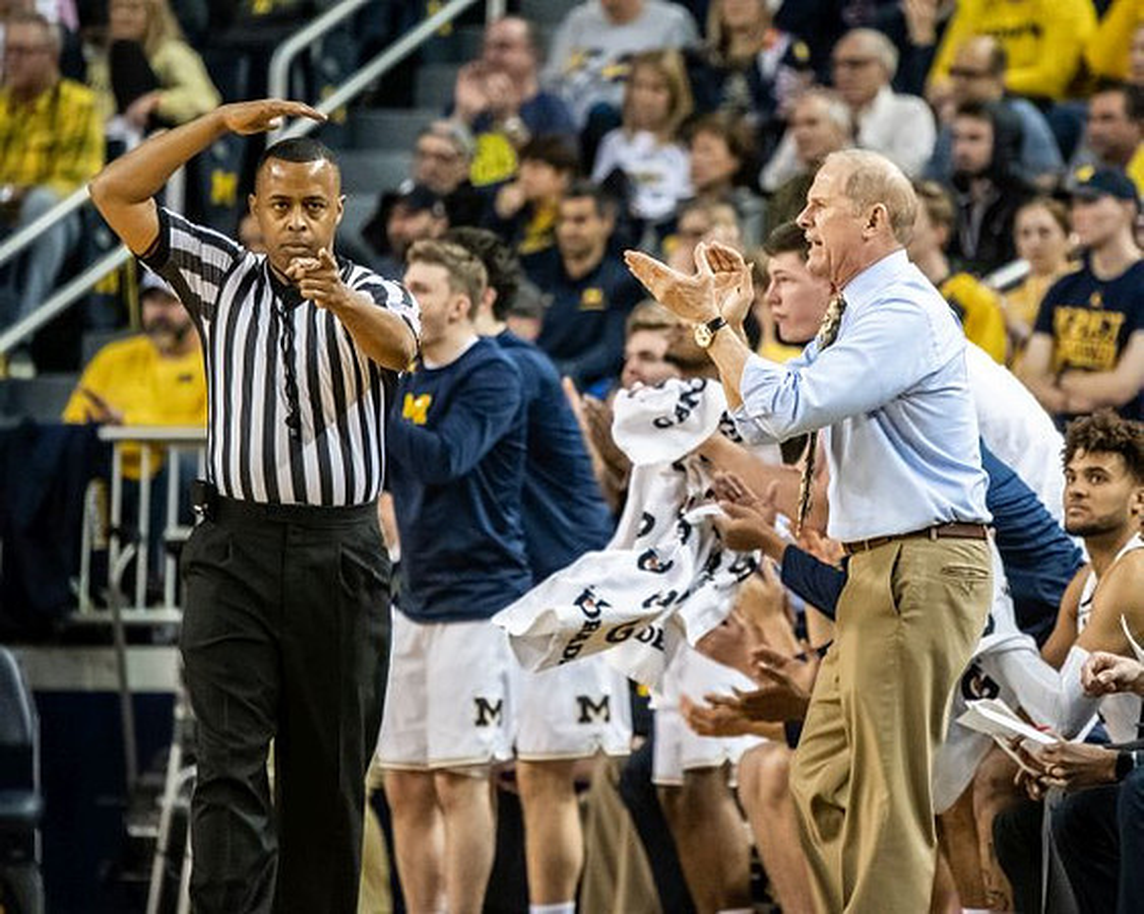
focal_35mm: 369
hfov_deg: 5.2
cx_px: 738
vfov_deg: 4.2
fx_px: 12490
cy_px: 331
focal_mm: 200
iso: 5000
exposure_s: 1/1600
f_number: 2.8
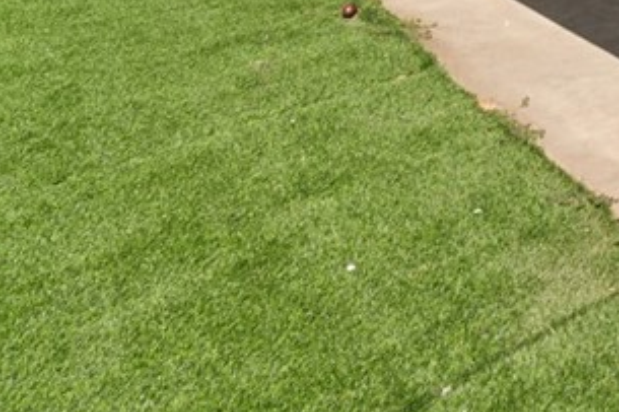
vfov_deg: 21.6
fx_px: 808
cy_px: -272
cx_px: 789
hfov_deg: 32.4
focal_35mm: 47
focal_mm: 14
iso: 100
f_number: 22
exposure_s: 1/20
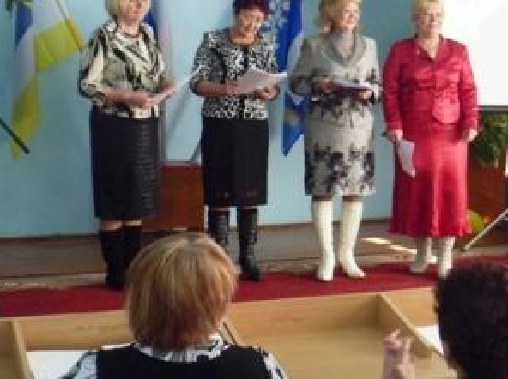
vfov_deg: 27.4
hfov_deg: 35.8
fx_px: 777
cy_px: 144
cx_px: 348
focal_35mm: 53
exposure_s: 1/30
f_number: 3.5
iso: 320
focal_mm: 6.3
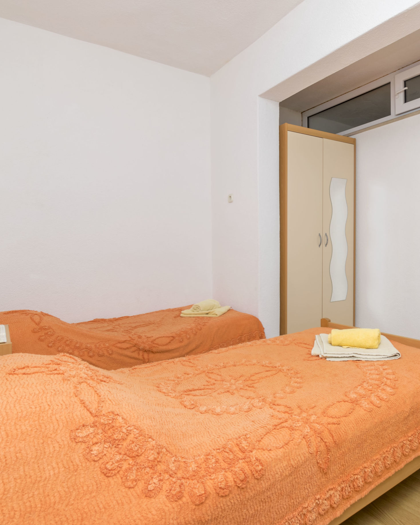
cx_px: 255
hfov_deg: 58.8
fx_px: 369
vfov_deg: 70.9
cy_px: 258
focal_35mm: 24
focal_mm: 11
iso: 100
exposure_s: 1/160
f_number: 8
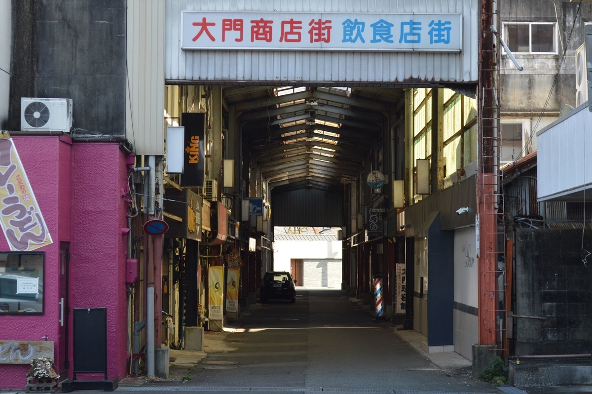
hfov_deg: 28.1
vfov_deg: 18.9
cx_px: 296
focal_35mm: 72
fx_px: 1183
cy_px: 197
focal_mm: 48
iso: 400
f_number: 7.1
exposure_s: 1/200
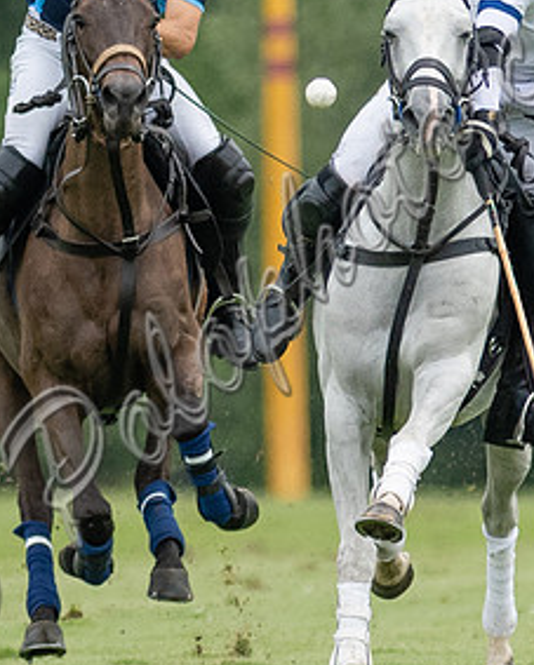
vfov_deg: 0.9
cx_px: 540
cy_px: 716
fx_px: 40966
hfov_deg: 0.7
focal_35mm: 2077
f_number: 2.8
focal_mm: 300
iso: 640
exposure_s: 1/6400
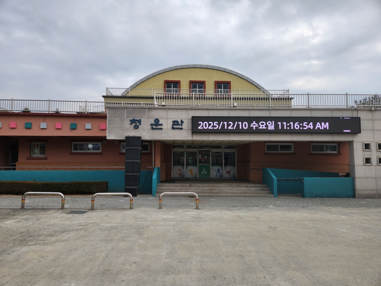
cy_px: 143
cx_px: 190
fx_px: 253
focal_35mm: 23
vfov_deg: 58.9
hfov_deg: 73.9
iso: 20
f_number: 1.8
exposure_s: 1/765
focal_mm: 5.4
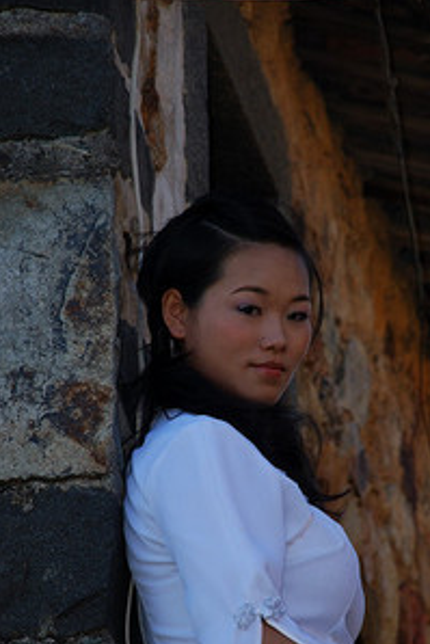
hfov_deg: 5.0
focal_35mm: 274
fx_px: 4898
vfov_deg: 7.5
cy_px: 444
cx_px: 243
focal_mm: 125
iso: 100
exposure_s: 1/125
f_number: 5.6
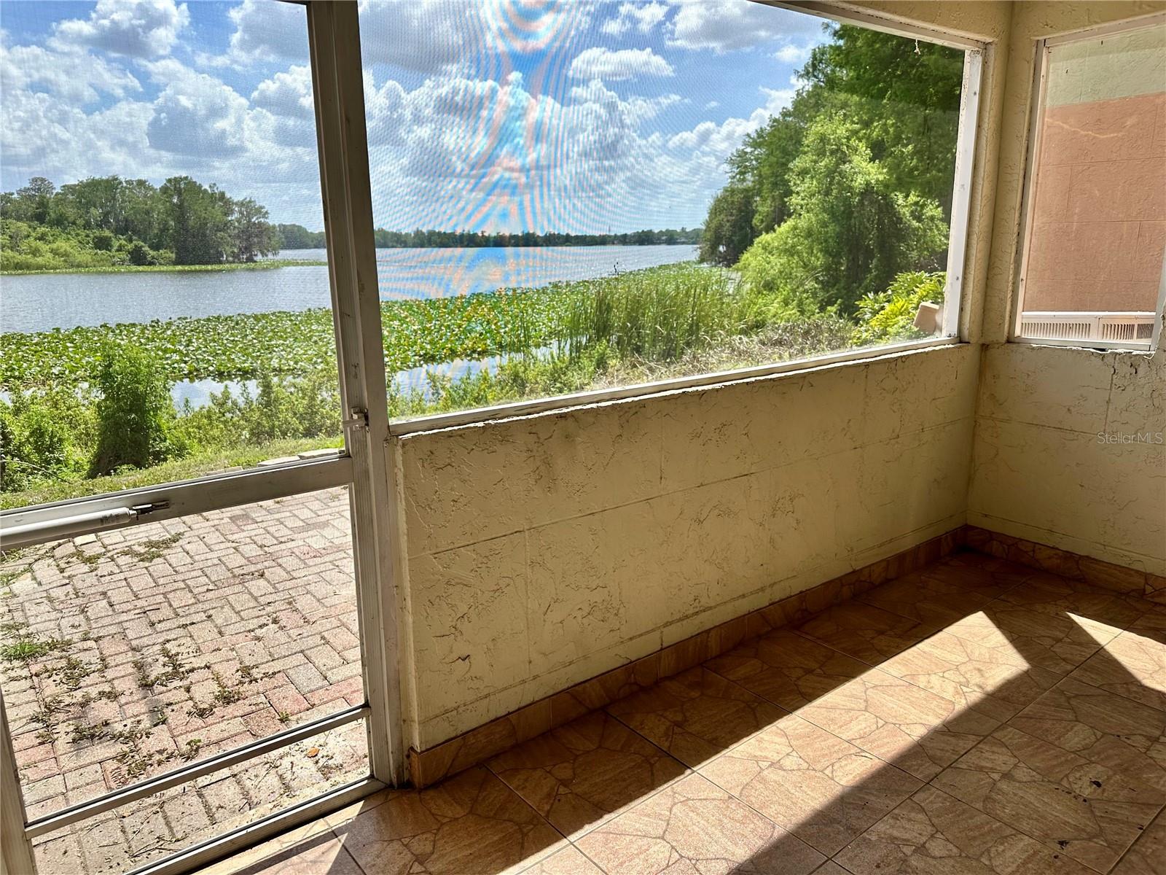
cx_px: 583
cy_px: 438
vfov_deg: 56.8
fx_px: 808
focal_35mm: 24
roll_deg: +0.6
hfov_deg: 71.6
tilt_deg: -13.4
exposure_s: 1/3155
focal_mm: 6.86
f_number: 1.78
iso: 80
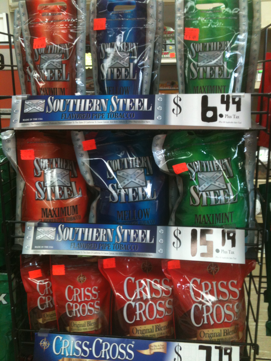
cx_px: 136
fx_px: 365
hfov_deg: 40.7
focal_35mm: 35
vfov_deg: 52.6
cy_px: 180
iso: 80
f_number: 2.8
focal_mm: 3.85
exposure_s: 1/15
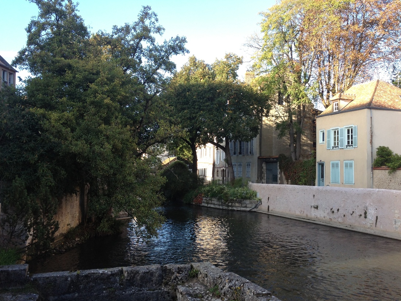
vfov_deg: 37.7
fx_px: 440
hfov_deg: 49.0
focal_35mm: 38
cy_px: 159
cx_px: 207
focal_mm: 4.28
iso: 50
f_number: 2.4
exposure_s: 1/250
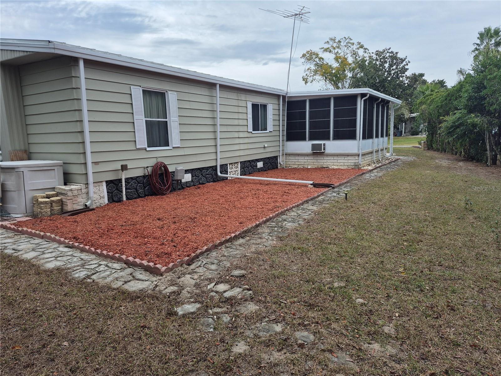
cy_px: 188
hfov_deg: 73.9
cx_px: 250
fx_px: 333
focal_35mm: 23
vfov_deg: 58.9
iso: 25
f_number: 1.8
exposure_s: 1/670
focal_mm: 5.4
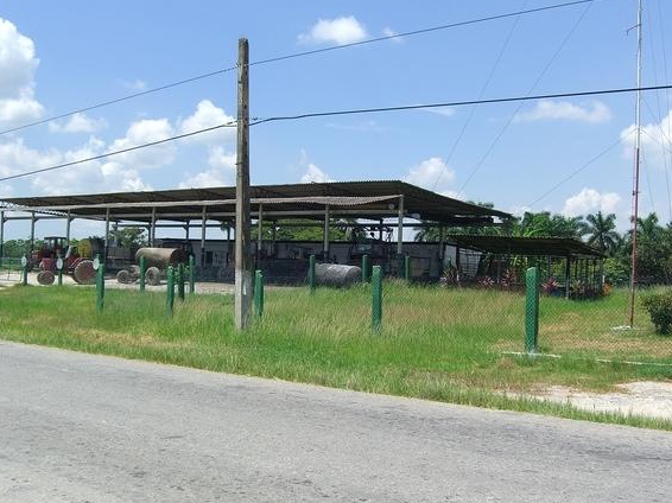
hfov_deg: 43.8
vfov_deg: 33.6
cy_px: 259
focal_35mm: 43
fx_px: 834
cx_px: 315
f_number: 4
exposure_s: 1/640
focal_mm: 7.9
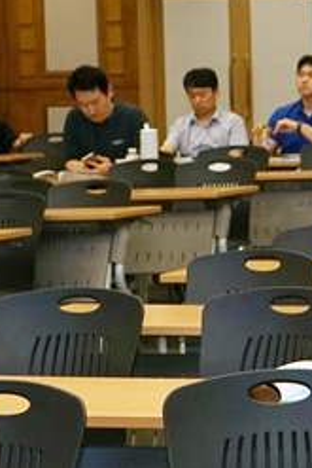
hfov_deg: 7.8
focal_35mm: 170
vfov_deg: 12.0
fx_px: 2207
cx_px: 613
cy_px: 79
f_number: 7.1
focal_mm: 42
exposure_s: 1/100
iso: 400
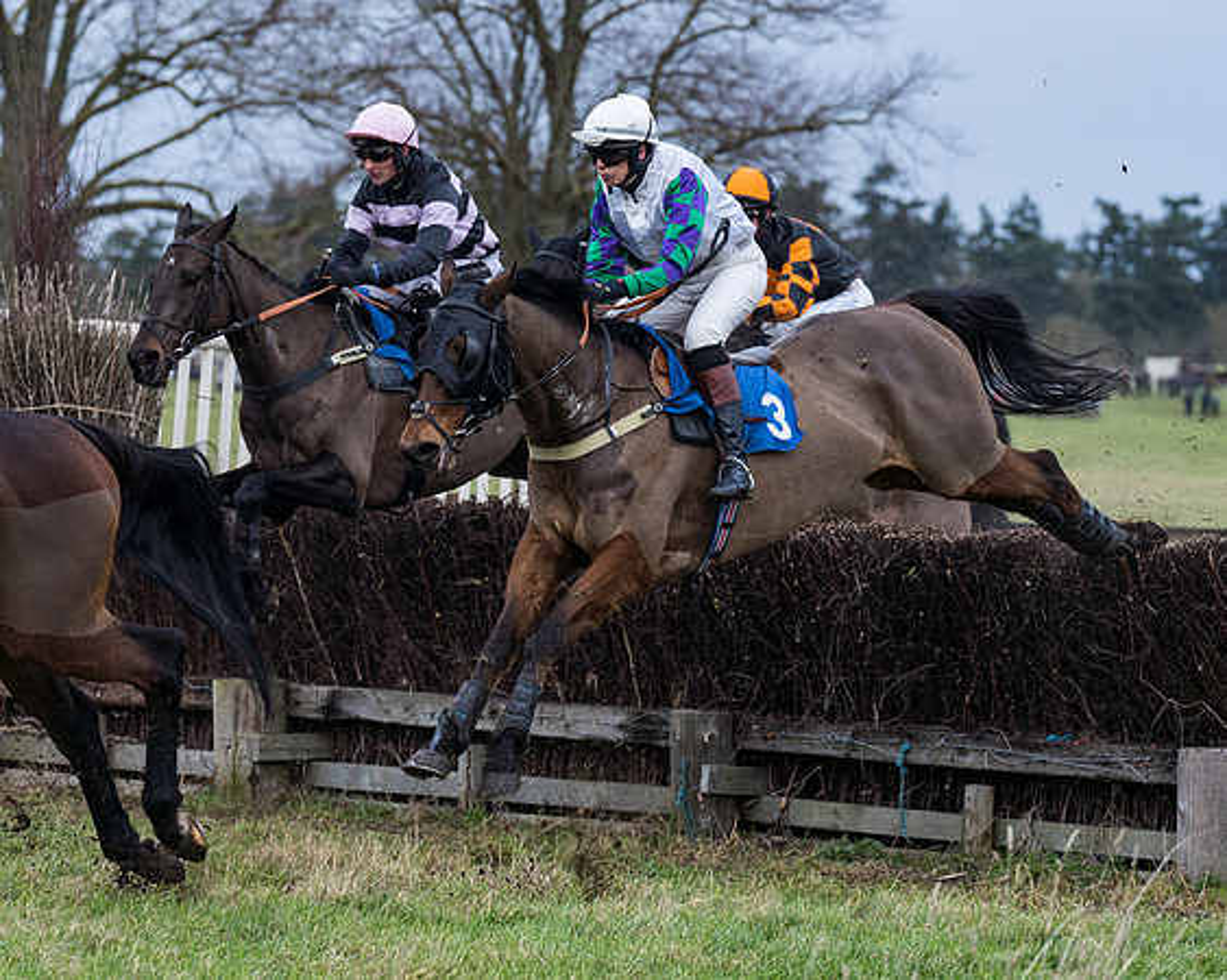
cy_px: 407
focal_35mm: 218
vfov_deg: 7.1
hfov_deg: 8.9
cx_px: 321
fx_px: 7911
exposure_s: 1/1600
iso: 400
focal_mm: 135
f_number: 4.5
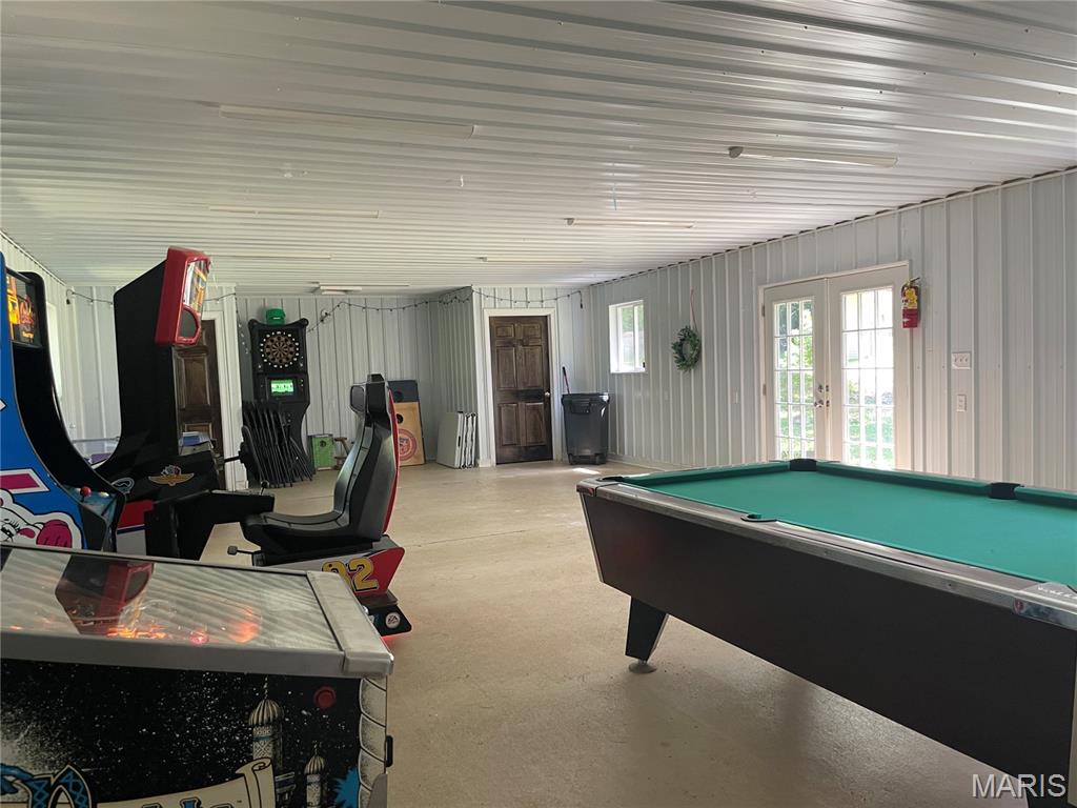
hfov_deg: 67.3
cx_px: 538
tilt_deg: -2.6
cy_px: 404
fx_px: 809
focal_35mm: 26
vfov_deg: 53.1
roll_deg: +2.5
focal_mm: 4.2
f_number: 1.6
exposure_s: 1/60
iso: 100
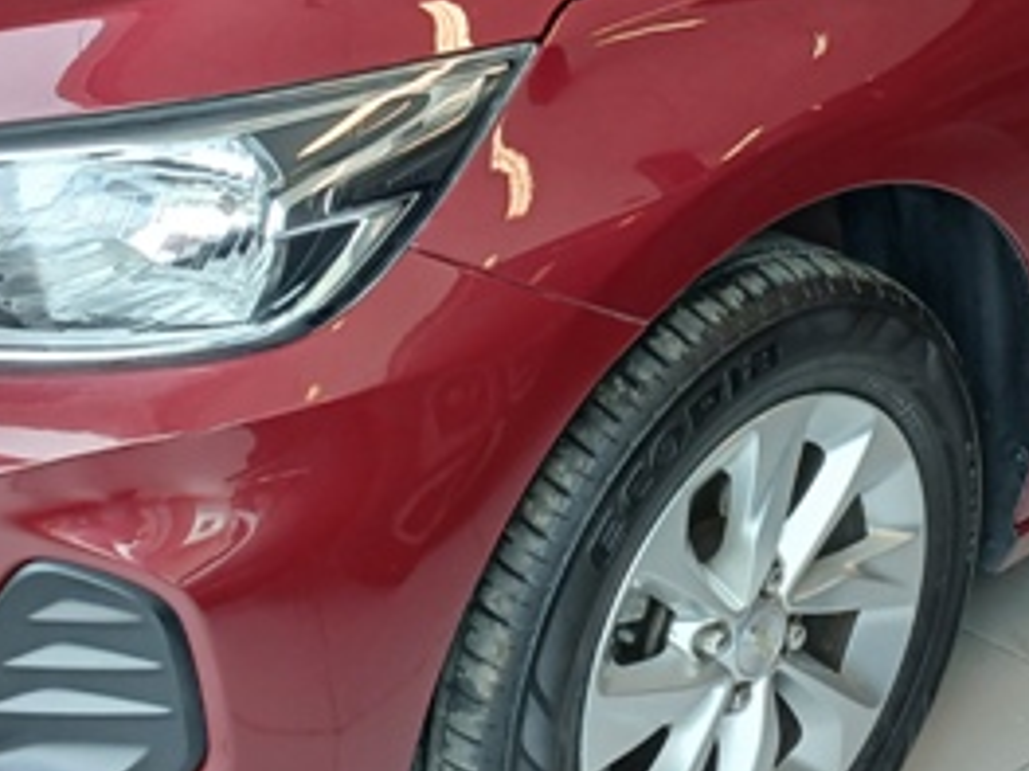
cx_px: 544
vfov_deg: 18.4
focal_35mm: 79
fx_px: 2347
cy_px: 102
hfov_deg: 24.7
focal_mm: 3.98
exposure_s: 1/60
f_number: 1.8
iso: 80
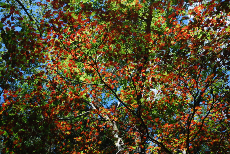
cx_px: 115
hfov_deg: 37.8
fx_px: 336
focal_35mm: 52
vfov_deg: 25.8
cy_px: 77
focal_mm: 35
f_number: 5.6
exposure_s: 1/125
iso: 100
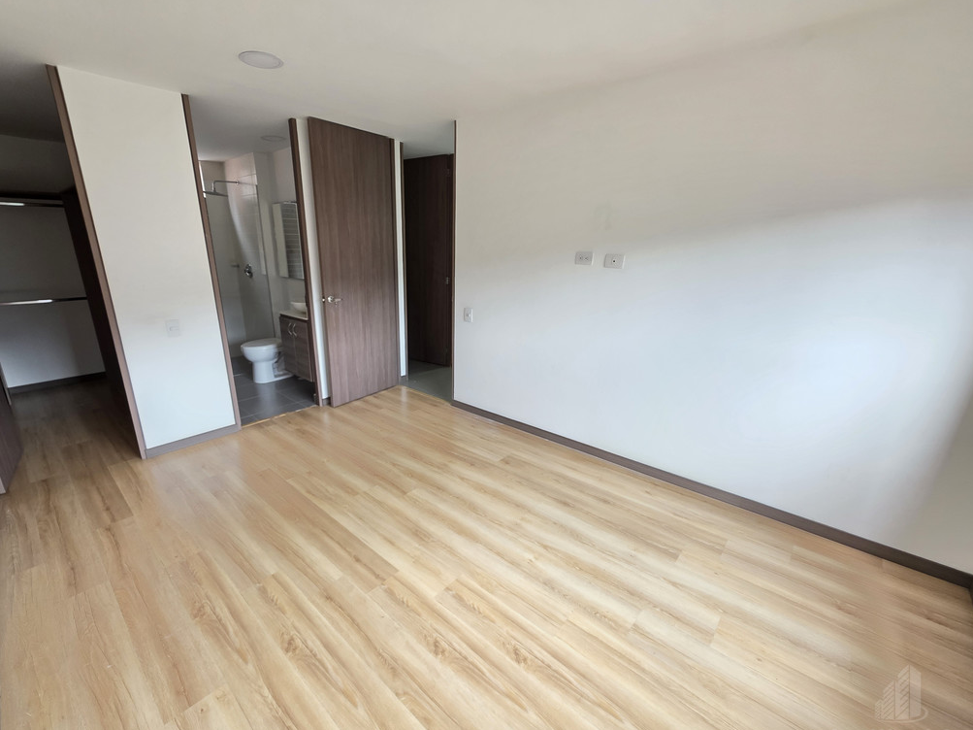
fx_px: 393
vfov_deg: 85.5
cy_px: 390
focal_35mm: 14
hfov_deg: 101.9
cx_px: 454
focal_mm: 2.2
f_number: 1.9
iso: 160
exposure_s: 1/60
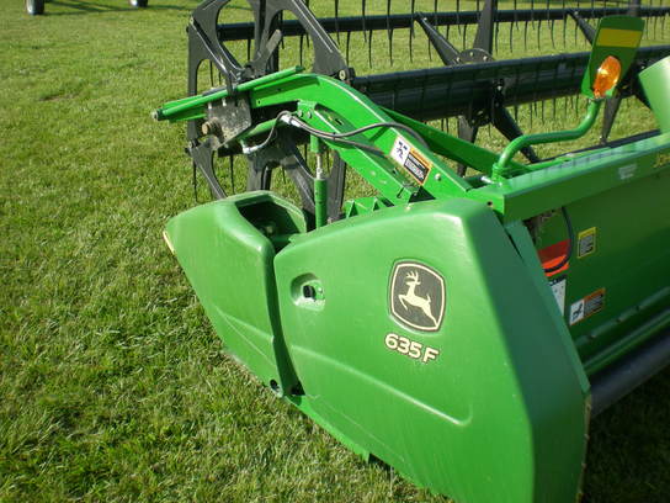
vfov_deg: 37.7
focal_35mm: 38
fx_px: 735
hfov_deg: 49.0
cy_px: 252
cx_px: 335
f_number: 4.6
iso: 50
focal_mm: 6.3
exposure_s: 1/182
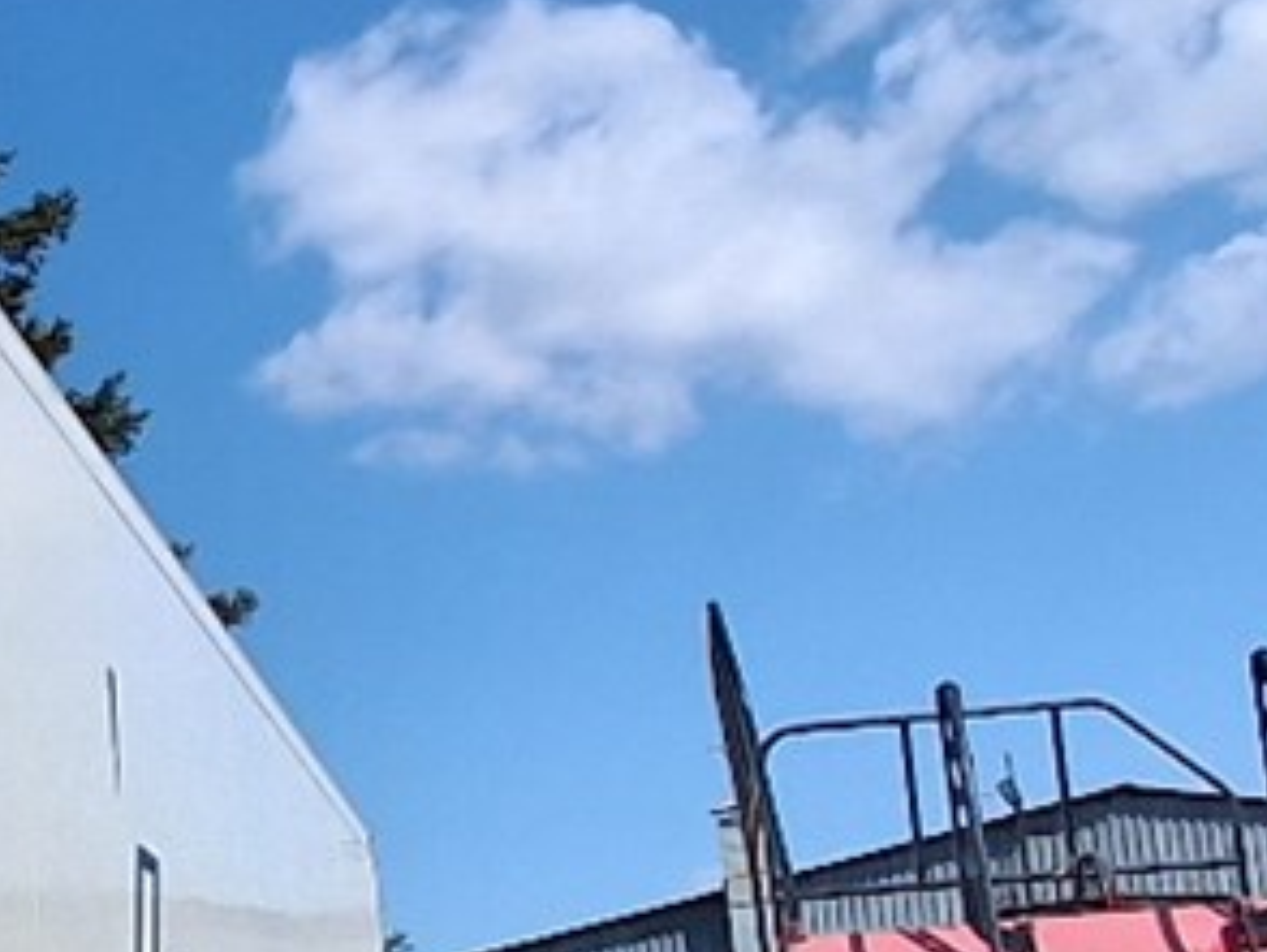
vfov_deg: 16.8
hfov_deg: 20.2
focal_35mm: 87
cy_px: 831
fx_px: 3187
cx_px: -468
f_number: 2.2
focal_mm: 1.64
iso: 40
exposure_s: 1/1277
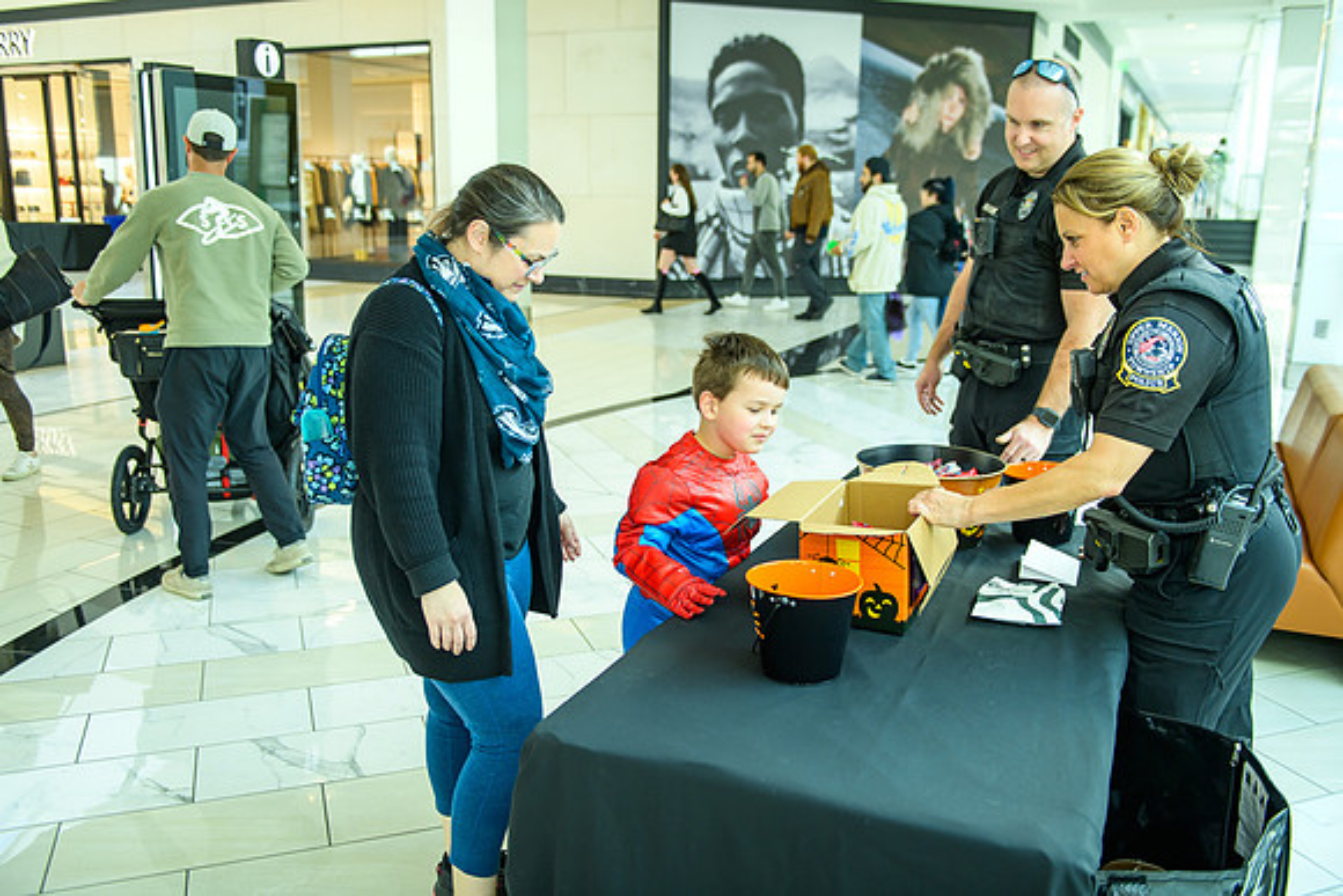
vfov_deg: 41.1
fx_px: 1194
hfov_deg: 58.7
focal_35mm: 32
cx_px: 672
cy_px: 448
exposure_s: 1/200
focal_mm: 32
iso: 400
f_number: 2.8
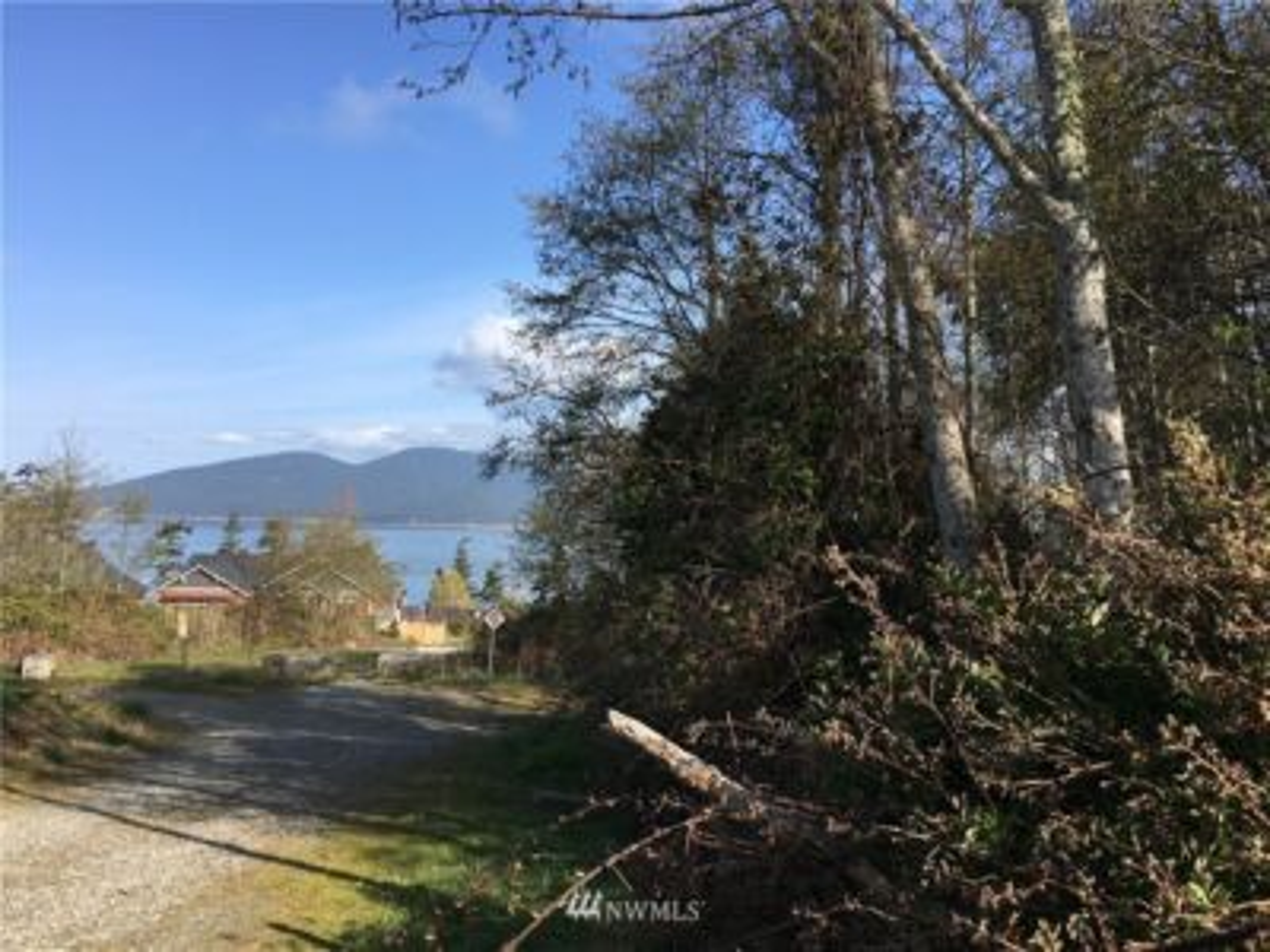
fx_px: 1064
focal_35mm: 29
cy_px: 476
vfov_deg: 48.2
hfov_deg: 61.7
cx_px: 635
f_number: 2.2
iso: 25
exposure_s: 1/1241
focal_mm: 4.15
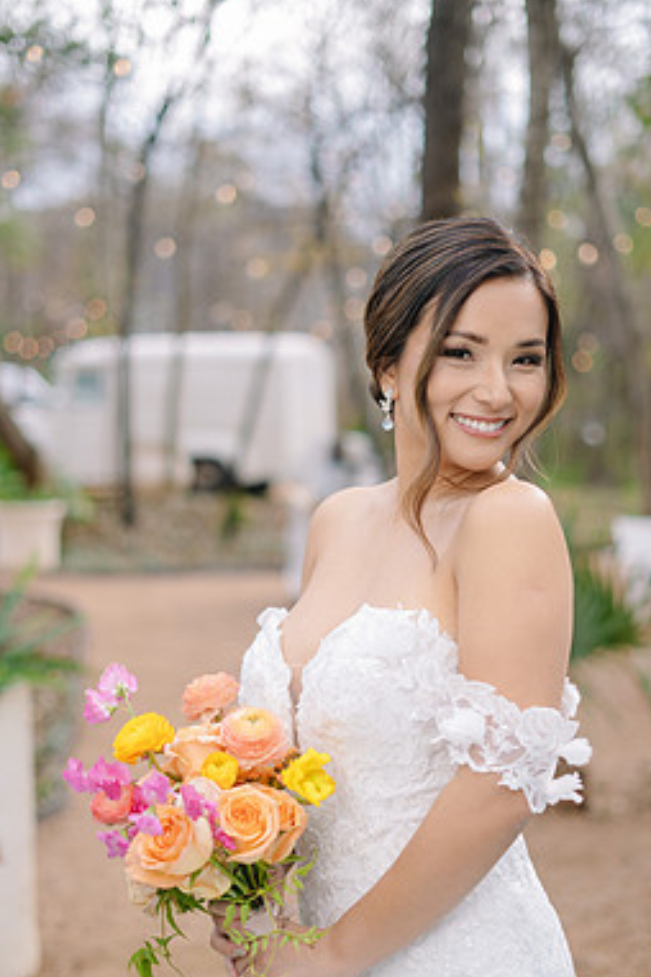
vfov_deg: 33.9
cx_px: 320
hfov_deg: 23.0
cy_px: 559
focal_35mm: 59
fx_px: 1600
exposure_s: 1/200
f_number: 2
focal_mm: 50
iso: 50
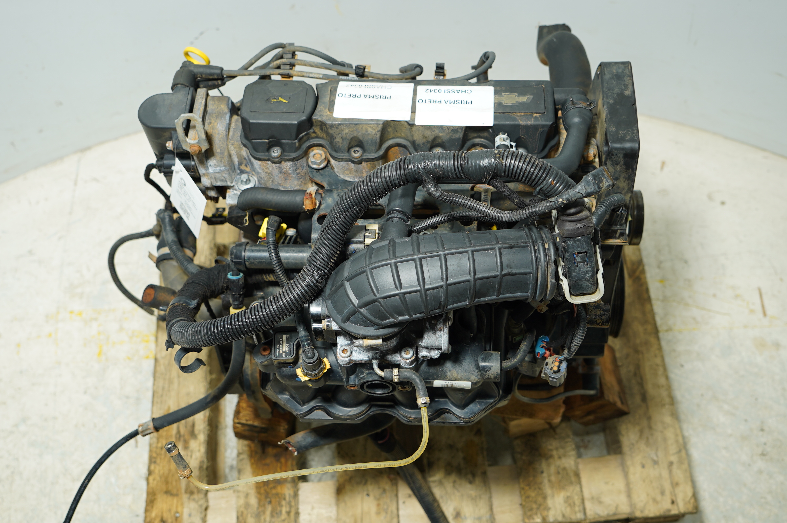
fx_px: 874
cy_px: 262
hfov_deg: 48.5
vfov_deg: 33.3
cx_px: 394
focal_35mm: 40
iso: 160
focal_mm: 27
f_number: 4
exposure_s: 1/60
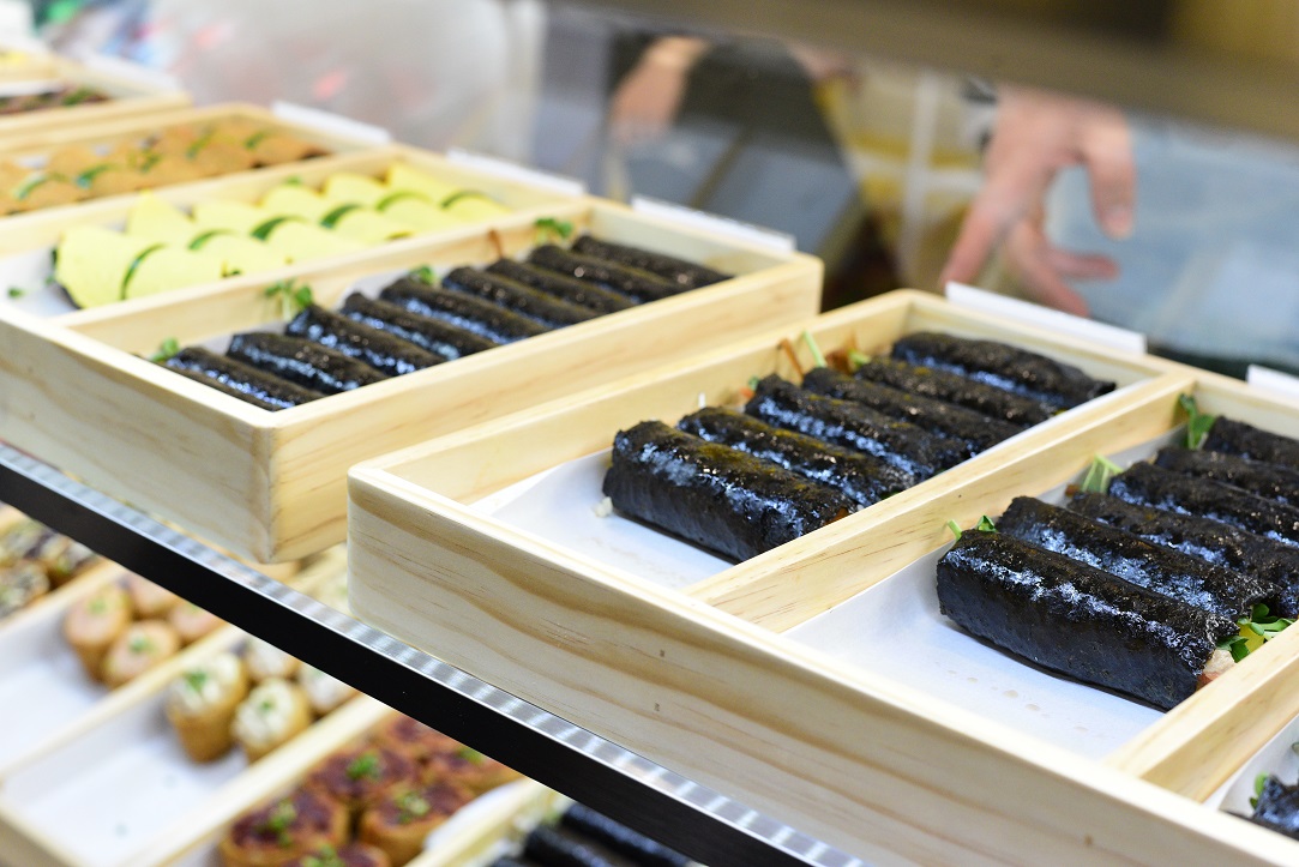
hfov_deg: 39.6
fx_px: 1805
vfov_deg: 27.0
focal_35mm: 50
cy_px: 434
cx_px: 650
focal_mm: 50
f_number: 6.3
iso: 2500
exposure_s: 1/500
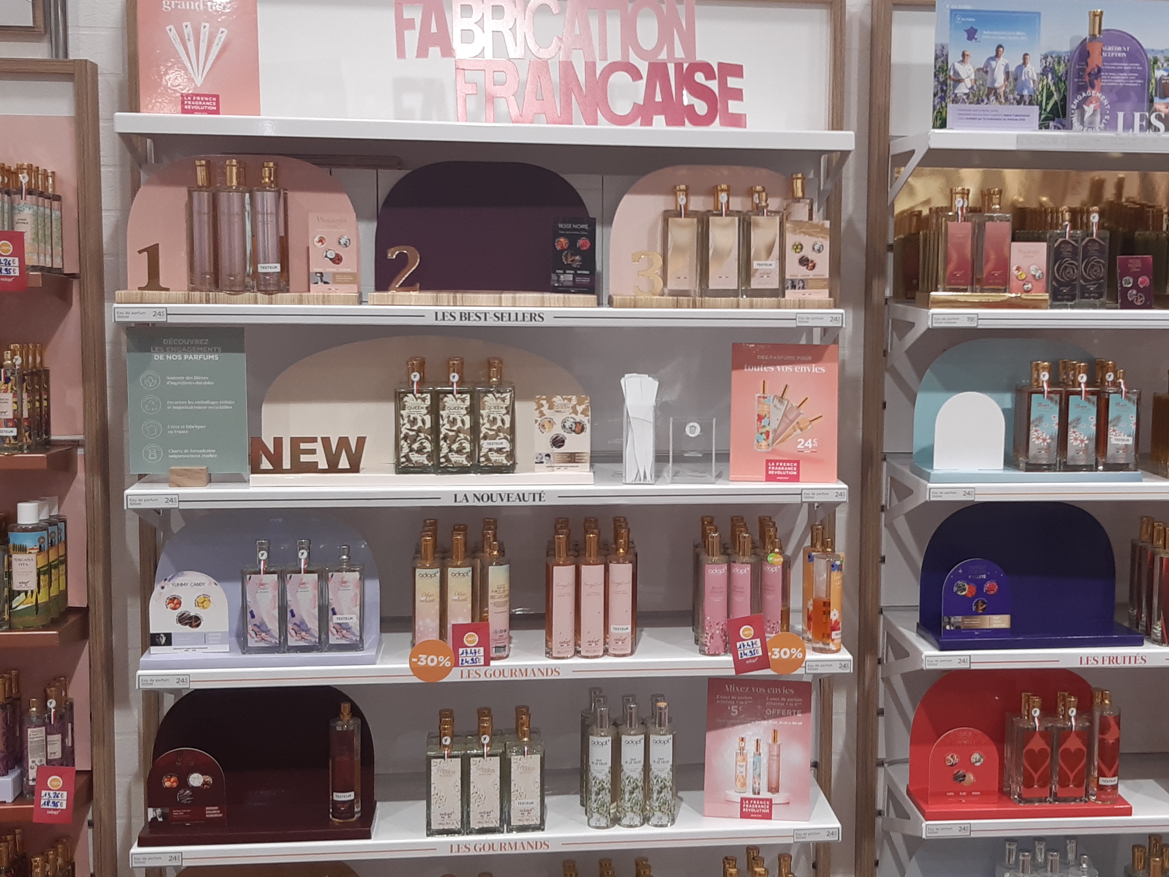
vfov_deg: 30.3
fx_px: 1621
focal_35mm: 48
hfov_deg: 39.5
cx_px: 690
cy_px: 428
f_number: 1.7
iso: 64
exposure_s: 1/100
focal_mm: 3.92
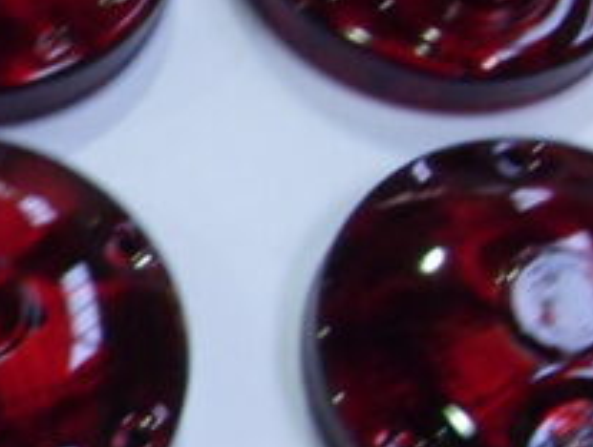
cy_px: 395
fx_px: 2317
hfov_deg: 13.5
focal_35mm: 135
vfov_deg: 11.0
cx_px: -361
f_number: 2.8
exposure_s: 1/45
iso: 200
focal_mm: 6.3
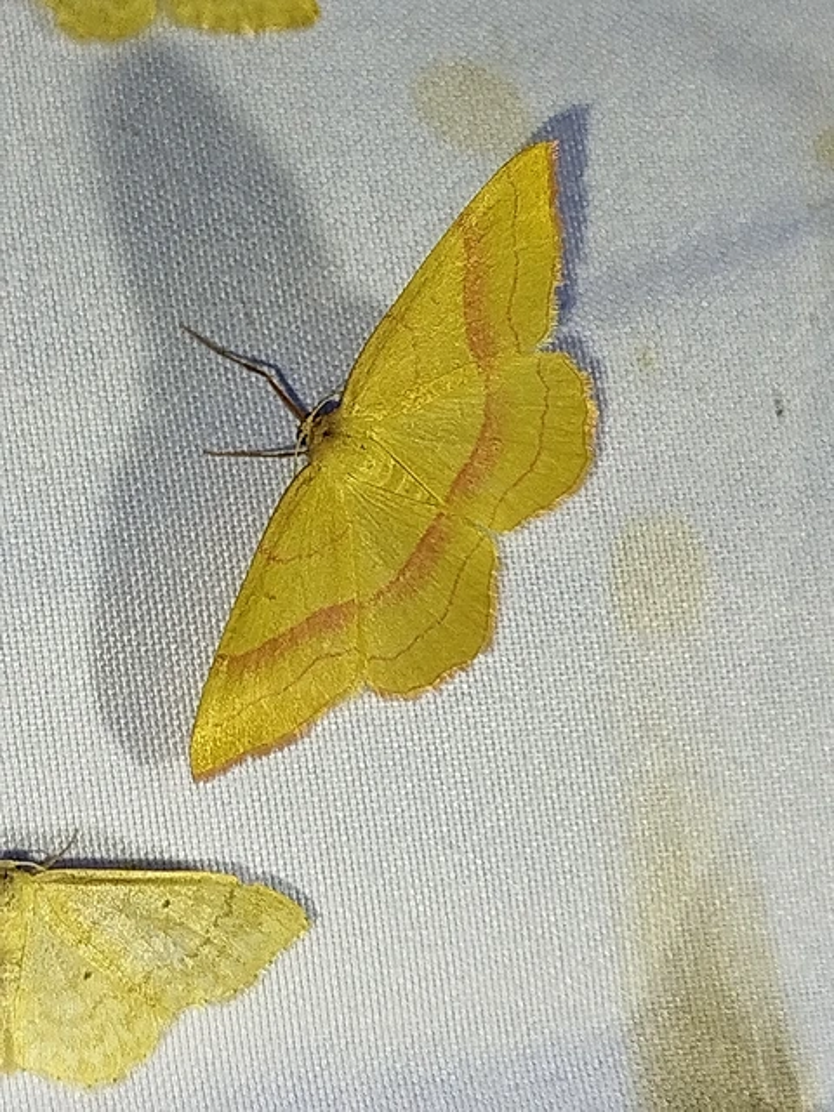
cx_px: 417
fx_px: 3212
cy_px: 556
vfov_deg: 19.6
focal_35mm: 100
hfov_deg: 14.8
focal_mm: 5.31
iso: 80
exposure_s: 1/50
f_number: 1.7
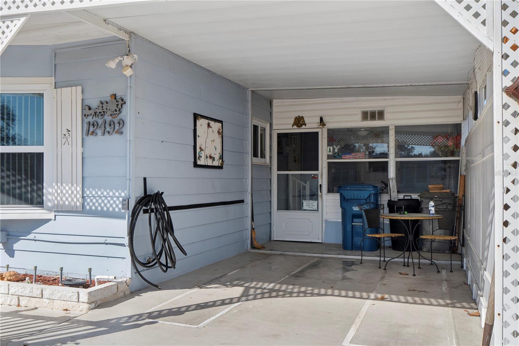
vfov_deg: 41.7
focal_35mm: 32
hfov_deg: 59.5
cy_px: 173
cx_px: 260
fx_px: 454
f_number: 8
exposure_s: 1/400
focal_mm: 21
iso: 320
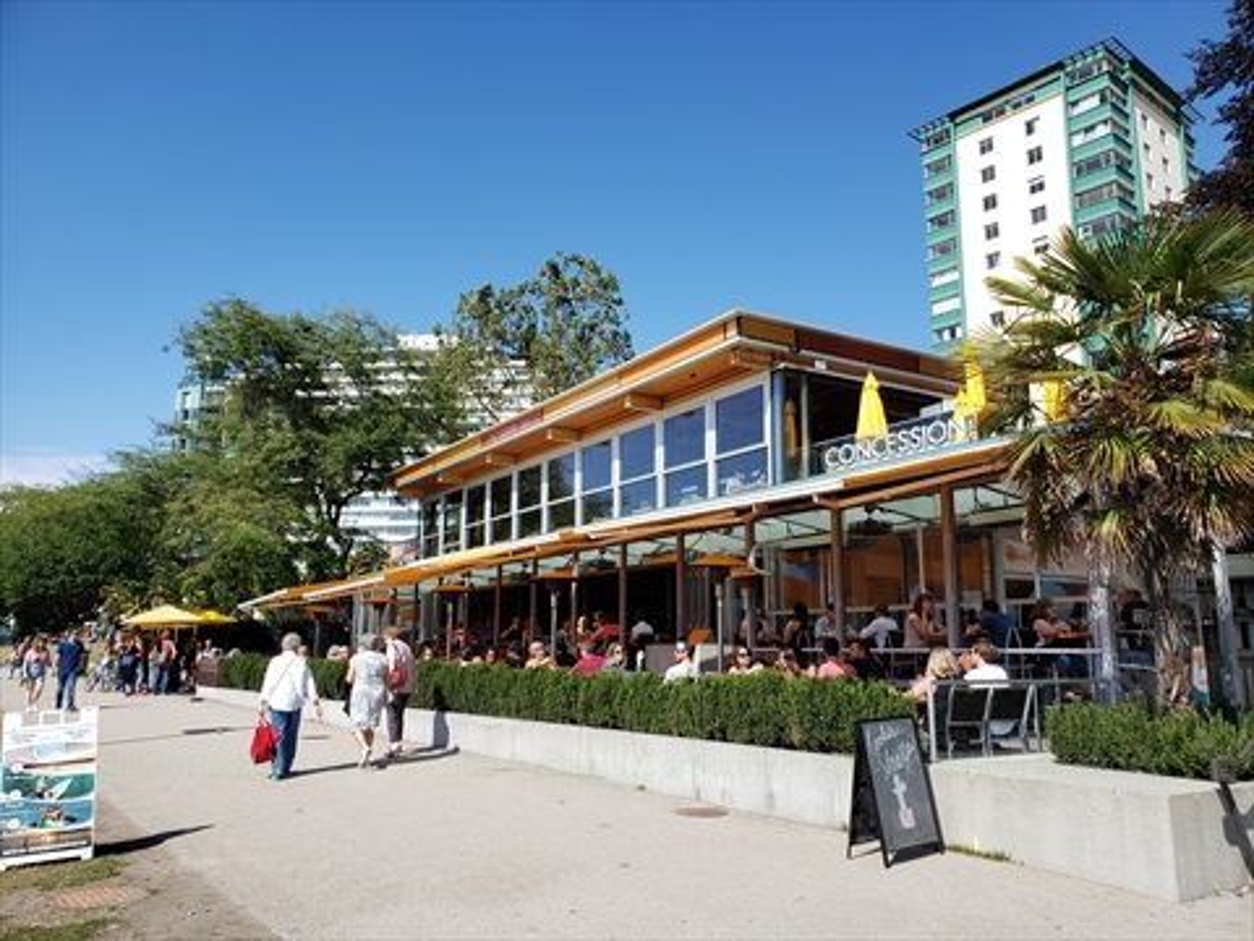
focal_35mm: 26
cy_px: 470
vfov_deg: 53.1
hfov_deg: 67.3
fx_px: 942
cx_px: 627
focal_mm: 4.3
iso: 50
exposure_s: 1/1182
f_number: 2.4
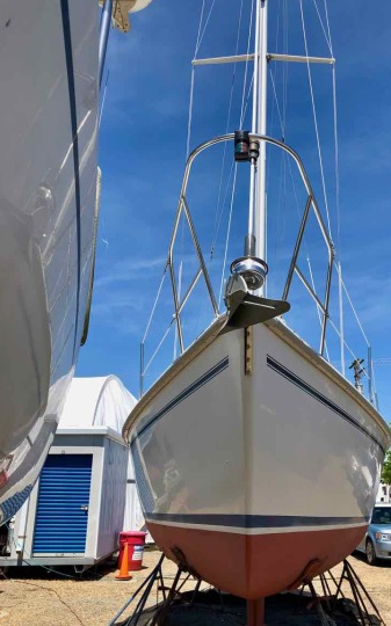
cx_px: 259
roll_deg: -1.5
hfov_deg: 37.9
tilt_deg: +17.0
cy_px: 325
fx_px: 563
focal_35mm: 33
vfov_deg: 58.1
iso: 20
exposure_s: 1/1919
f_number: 1.8
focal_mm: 3.99
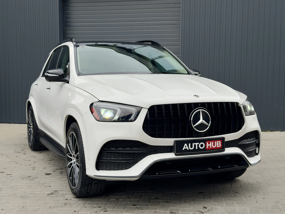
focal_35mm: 48
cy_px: 107
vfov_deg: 30.3
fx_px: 395
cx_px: 142
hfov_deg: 39.7
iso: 64
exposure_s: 1/1055
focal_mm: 6.76
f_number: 1.78
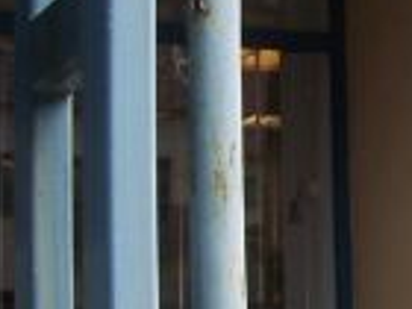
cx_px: 630
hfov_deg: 16.4
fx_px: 1297
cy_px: 129
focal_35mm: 109
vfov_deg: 13.6
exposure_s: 1/180
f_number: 5.6
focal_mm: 5.6
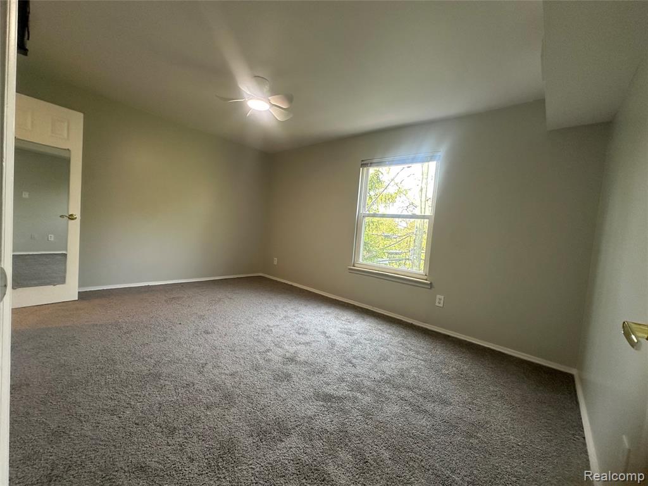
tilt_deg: -3.4
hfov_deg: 102.1
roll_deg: -5.3
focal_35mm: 14
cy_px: 243
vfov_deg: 85.7
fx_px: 262
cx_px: 324
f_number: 2.2
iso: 200
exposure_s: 1/120
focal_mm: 2.22
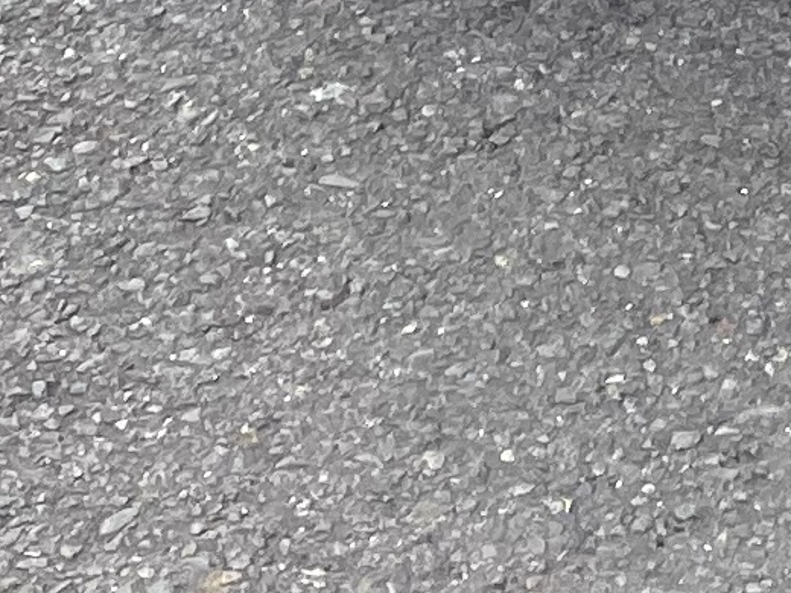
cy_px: -1660
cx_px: 2105
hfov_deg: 8.2
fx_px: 4959
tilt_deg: -11.3
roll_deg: +0.9
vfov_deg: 5.9
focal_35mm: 217
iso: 20
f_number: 1.8
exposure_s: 1/461
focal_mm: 3.99
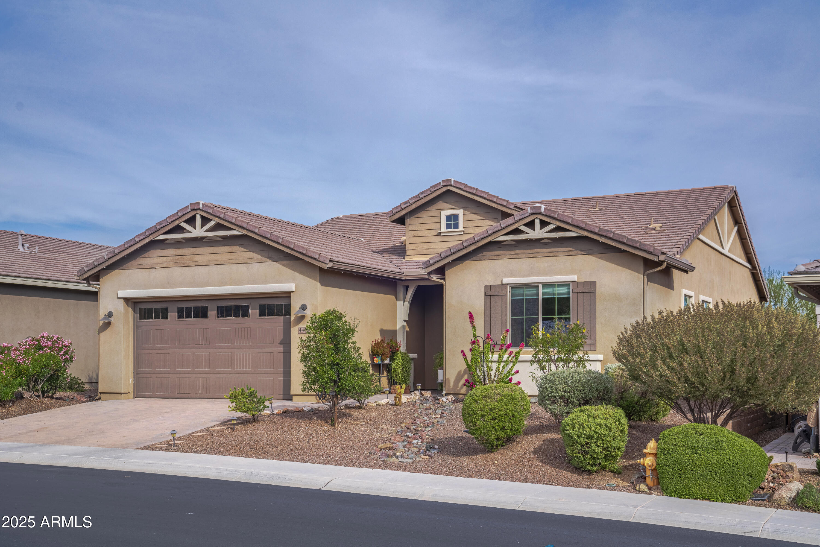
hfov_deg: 44.5
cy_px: 274
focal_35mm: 44
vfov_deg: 30.5
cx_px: 410
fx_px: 1002
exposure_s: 1/8000
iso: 160
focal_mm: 44
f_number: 8
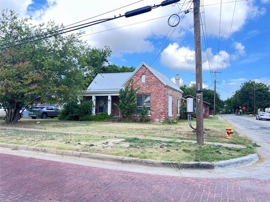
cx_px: 135
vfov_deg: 53.1
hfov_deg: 67.3
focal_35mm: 26
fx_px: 203
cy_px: 101
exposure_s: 1/658
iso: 50
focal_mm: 5.7
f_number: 1.5
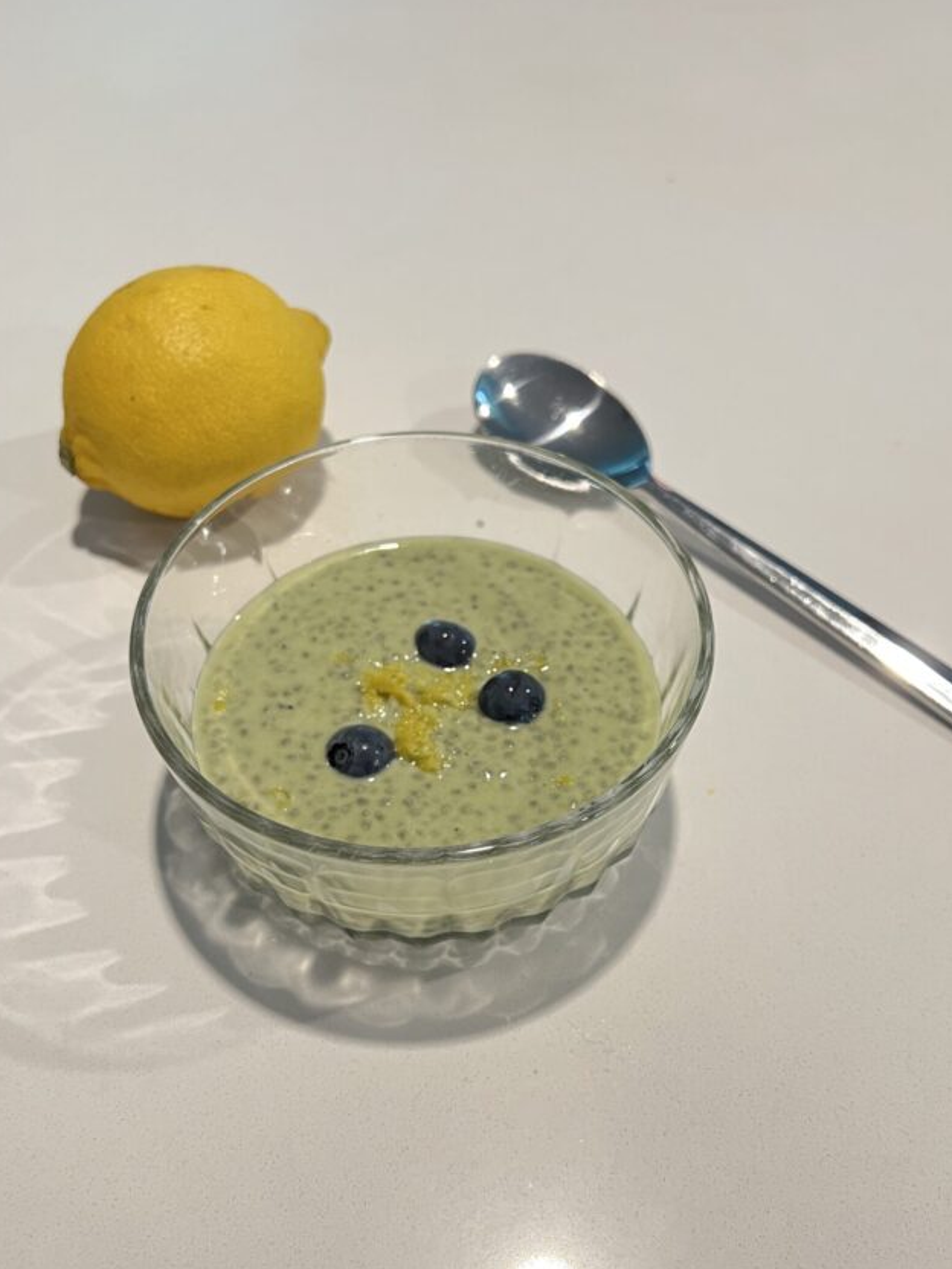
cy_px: 747
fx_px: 1173
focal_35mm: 32
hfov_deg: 44.2
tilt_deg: -52.8
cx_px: 494
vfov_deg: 56.5
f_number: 1.5
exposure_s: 1/60
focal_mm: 5.7
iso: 250
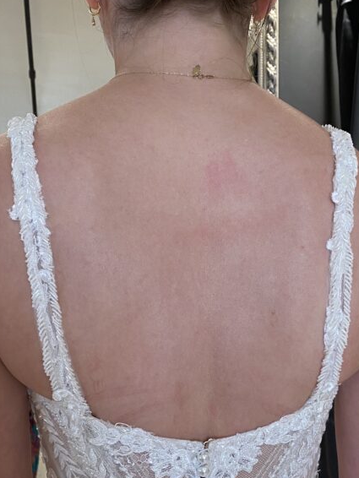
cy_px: 408
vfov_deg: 38.3
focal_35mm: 47
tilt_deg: -14.9
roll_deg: -0.6
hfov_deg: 30.8
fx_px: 649
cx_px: 208
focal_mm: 4.25
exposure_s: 1/50
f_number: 1.8
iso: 80
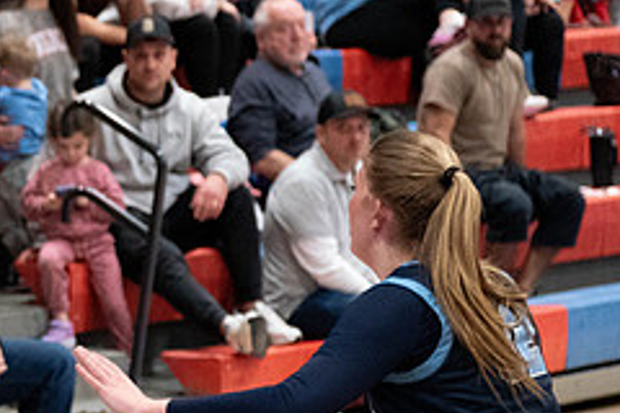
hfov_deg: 7.7
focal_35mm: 264
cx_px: -238
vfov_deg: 5.2
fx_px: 4546
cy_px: 230
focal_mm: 91
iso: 6400
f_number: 2.8
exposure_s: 1/1000
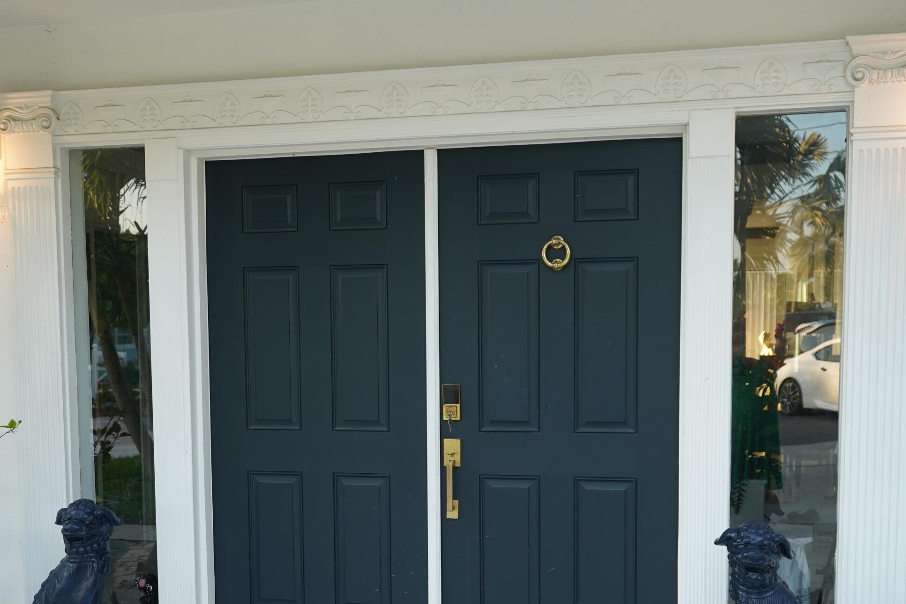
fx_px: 1133
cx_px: 451
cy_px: 442
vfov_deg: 29.5
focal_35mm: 45
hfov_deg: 43.6
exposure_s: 1/160
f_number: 4
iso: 400
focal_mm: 29
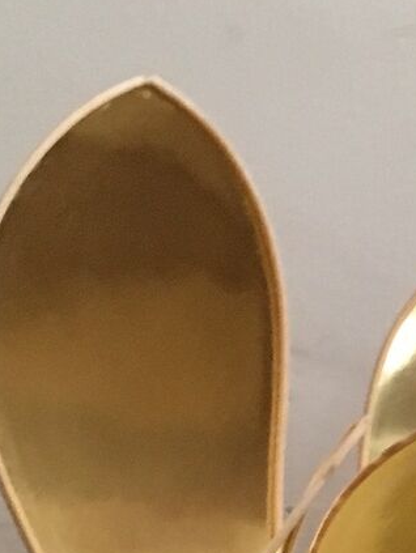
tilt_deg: -31.9
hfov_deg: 10.5
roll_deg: +2.8
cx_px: 599
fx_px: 2192
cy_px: 685
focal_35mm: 137
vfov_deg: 13.9
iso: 200
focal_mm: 4.15
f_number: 2.2
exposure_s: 1/17
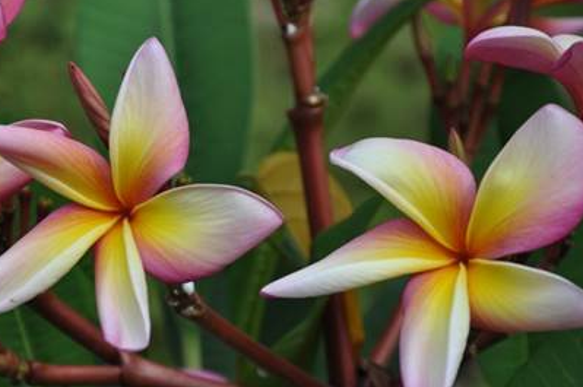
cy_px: 224
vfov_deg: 7.2
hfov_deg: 10.9
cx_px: 235
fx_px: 3067
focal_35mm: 190
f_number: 8
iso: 200
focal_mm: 105
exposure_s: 1/400
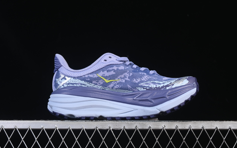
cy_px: 71
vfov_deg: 16.9
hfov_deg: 26.8
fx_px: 497
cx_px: 118
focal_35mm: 77
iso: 160
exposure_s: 1/80
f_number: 8
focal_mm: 50
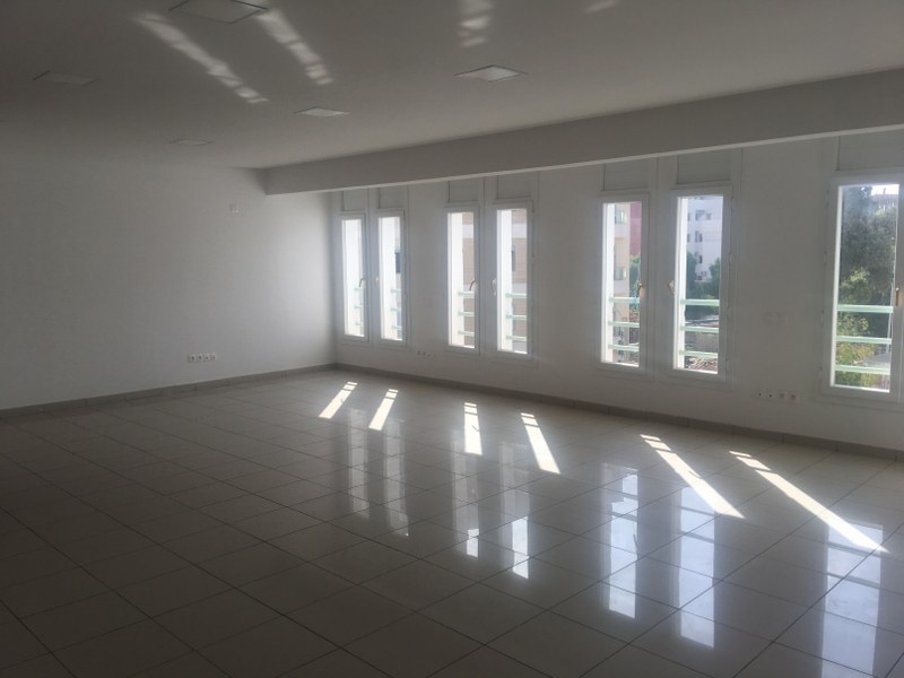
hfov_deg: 61.7
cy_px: 339
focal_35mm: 29
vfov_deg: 48.2
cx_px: 452
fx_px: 757
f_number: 2.2
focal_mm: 4.15
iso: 25
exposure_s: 1/553
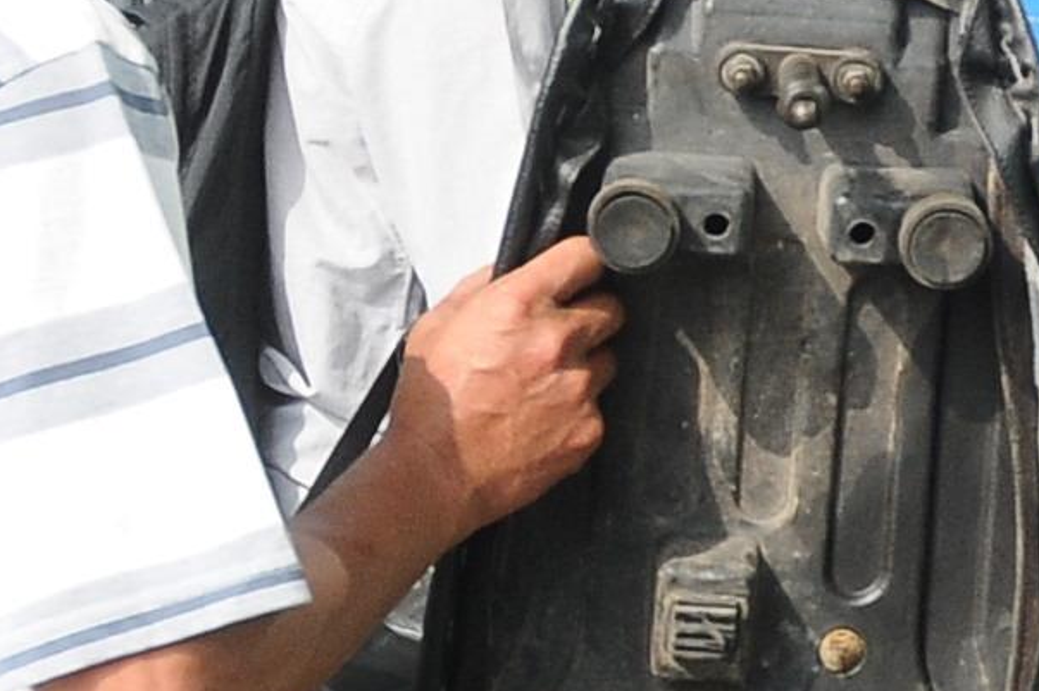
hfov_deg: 10.6
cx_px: 1087
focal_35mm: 192
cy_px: 100
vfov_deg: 7.1
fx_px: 5537
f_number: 5.6
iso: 250
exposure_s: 1/320
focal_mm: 18
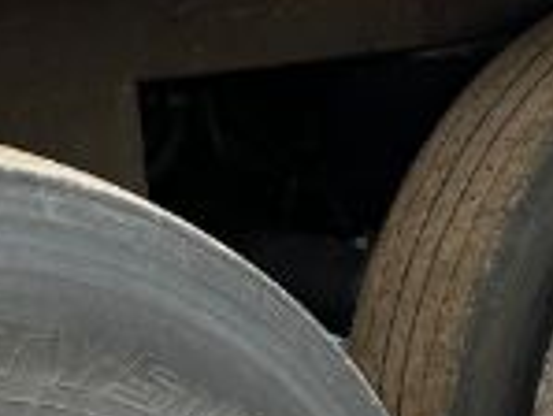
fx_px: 1647
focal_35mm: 103
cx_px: 386
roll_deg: +2.9
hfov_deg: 19.0
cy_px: 646
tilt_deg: -27.6
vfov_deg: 13.5
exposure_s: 1/151
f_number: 1.78
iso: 64
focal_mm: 6.86
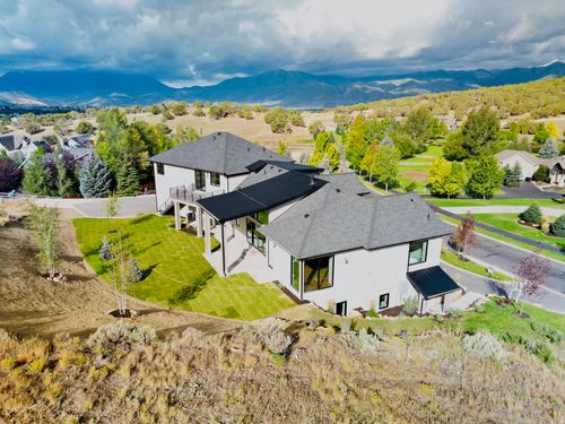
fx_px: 392
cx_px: 282
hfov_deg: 71.6
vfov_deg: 56.8
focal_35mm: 24
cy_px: 212
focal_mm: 6.72
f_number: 1.7
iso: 100
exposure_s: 1/100
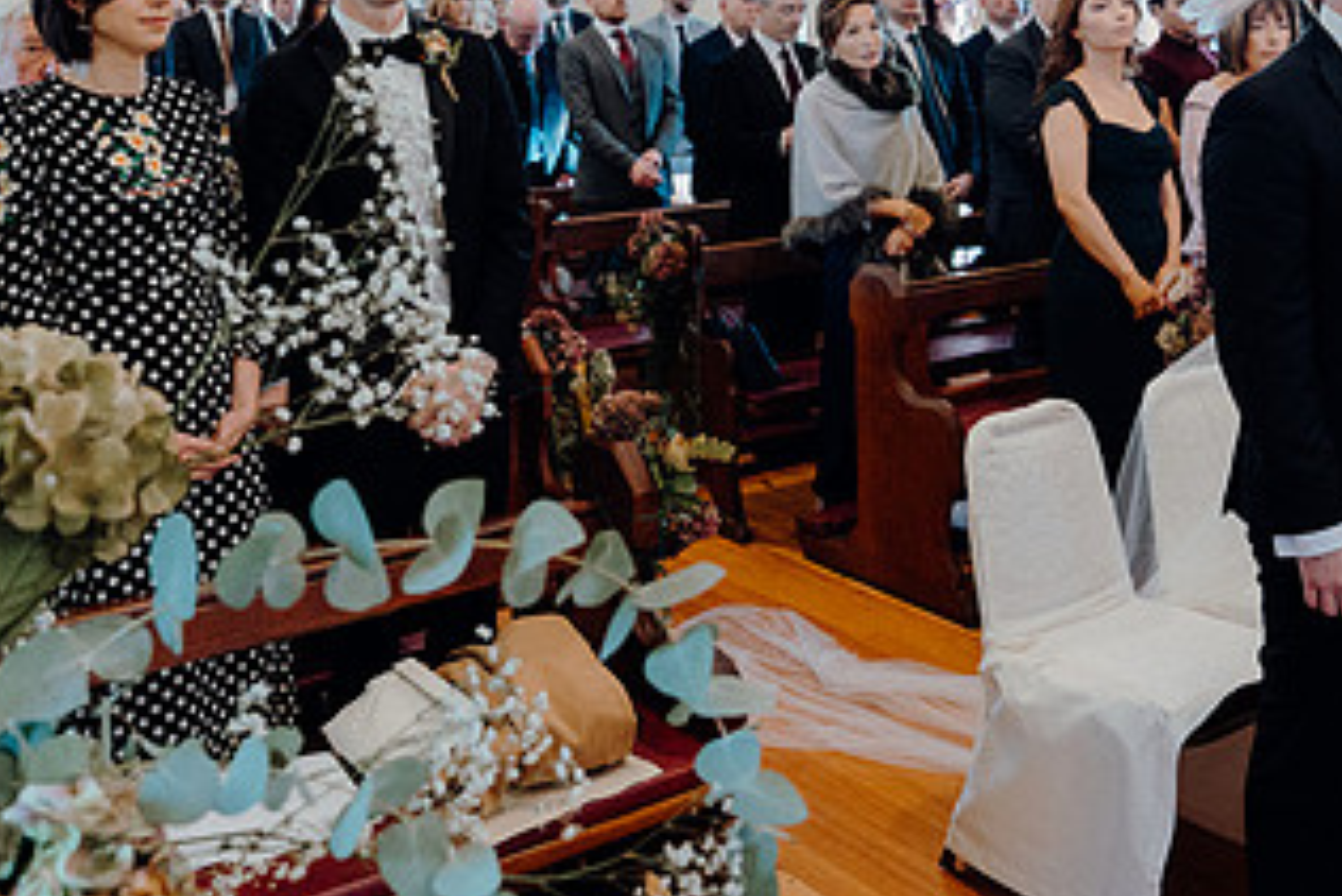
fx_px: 1641
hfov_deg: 44.5
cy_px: 223
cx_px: 663
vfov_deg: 30.0
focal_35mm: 44
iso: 1600
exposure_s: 1/160
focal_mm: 24
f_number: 3.5
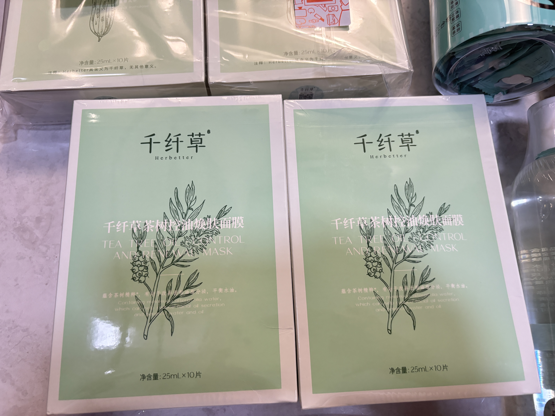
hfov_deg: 67.3
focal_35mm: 26
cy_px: 208
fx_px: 417
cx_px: 278
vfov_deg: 53.1
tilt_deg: -72.7
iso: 250
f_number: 1.6
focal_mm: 5.96
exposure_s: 1/60
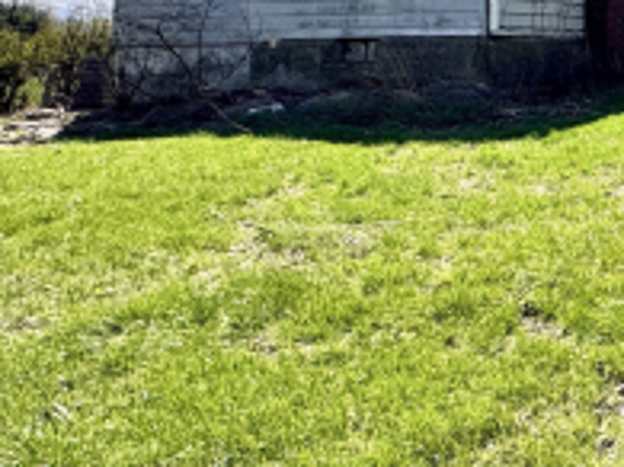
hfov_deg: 26.7
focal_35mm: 48
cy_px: 19
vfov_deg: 28.7
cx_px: 962
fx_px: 865
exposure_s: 1/2083
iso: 50
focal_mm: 2.22
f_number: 2.2
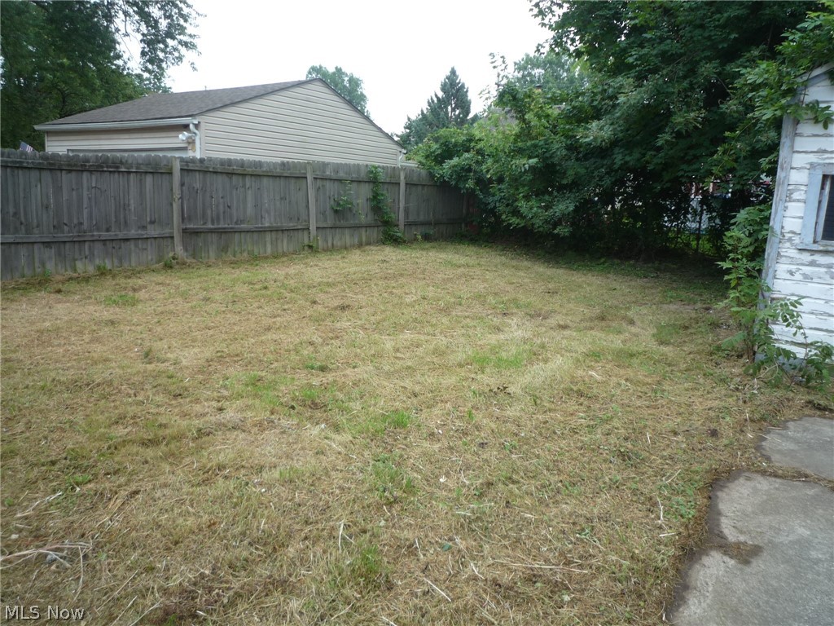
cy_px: 313
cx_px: 417
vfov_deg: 54.9
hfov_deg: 69.4
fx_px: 602
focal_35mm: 25
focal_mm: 4.4
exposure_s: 1/100
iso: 100
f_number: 2.8
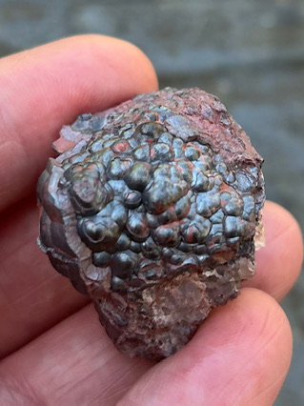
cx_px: 152
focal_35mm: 26
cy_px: 203
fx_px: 305
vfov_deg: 67.3
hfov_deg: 53.0
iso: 50
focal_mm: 5.7
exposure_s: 1/361
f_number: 1.5
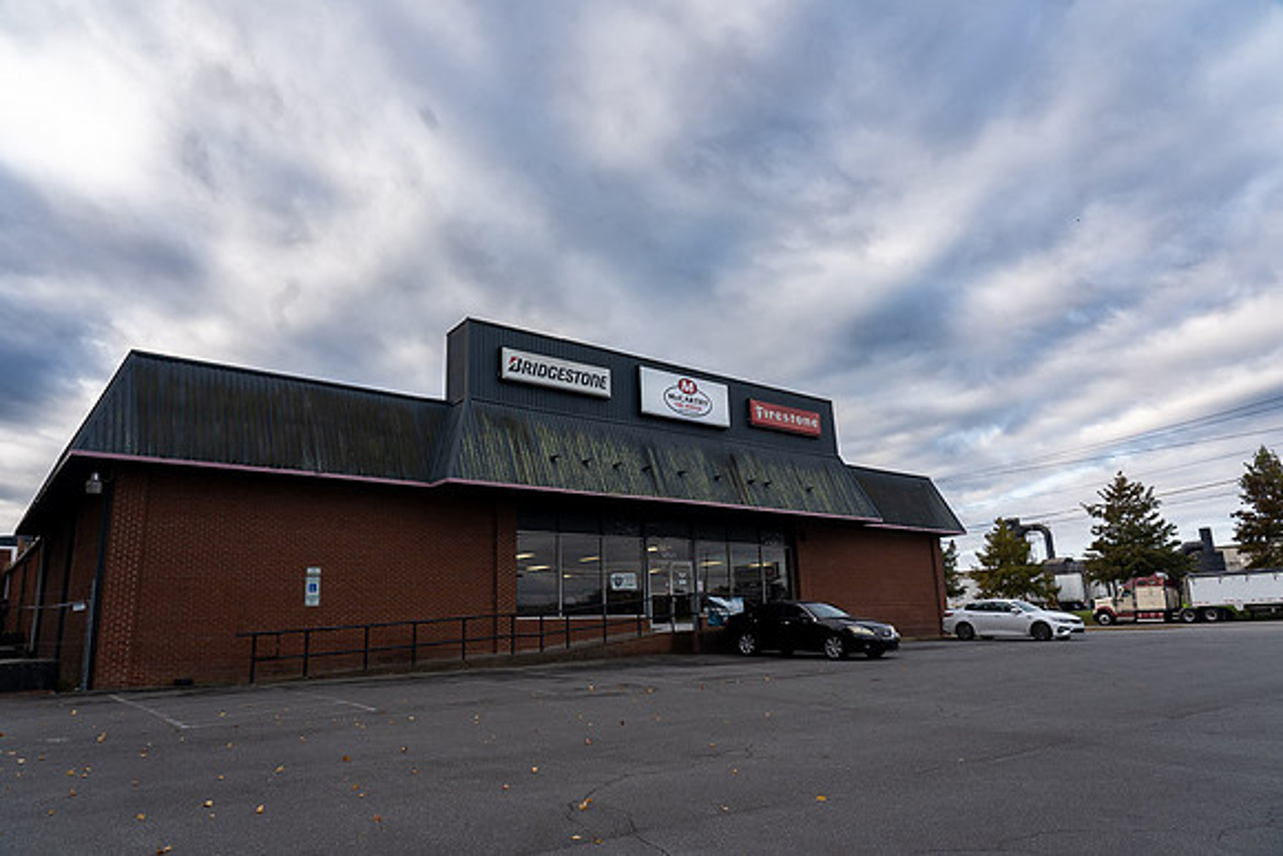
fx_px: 855
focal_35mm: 24
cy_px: 428
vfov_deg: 53.2
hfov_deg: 73.7
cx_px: 642
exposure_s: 1/125
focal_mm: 24
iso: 250
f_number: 8
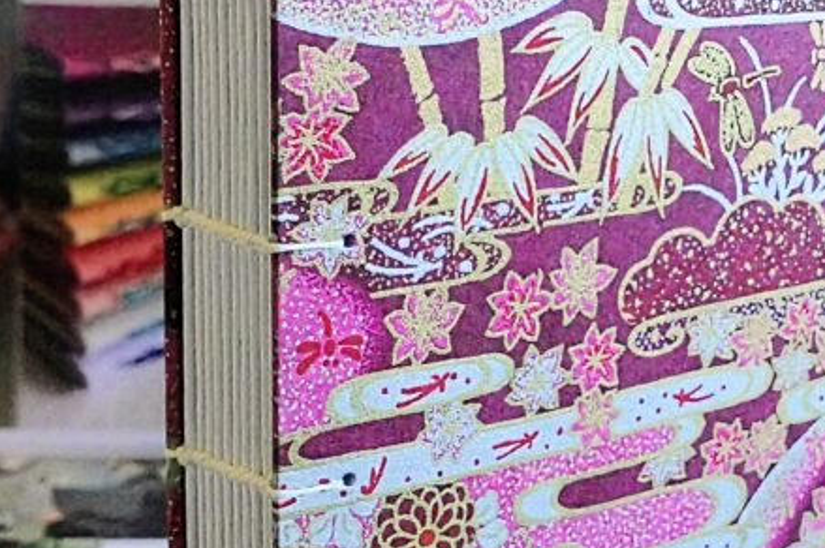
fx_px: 1763
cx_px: 637
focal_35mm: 77
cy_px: 268
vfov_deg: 17.7
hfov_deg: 25.9
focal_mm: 12.79
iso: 3200
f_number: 5
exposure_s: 1/250
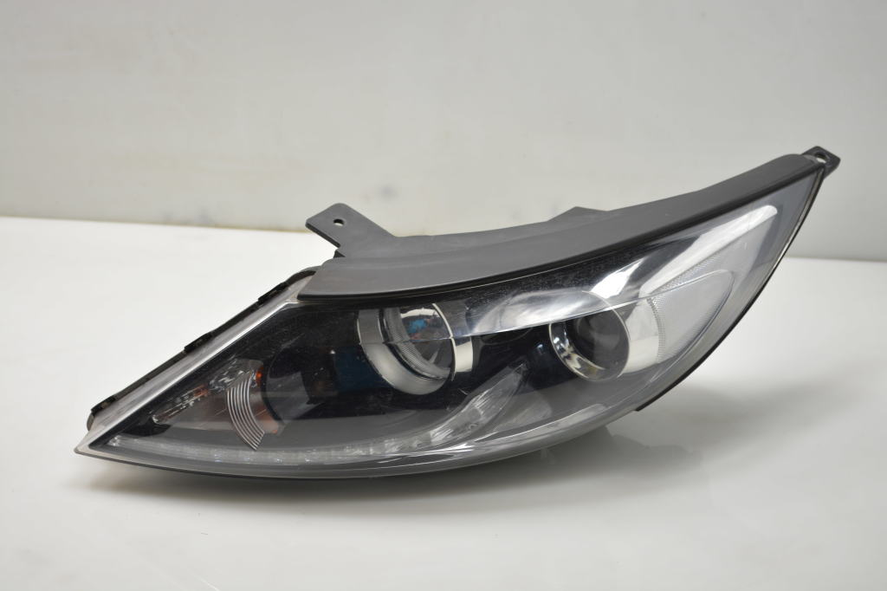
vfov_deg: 19.7
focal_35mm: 69
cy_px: 296
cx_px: 444
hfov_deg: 29.3
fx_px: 1699
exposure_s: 1/100
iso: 400
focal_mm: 46
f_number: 5.3
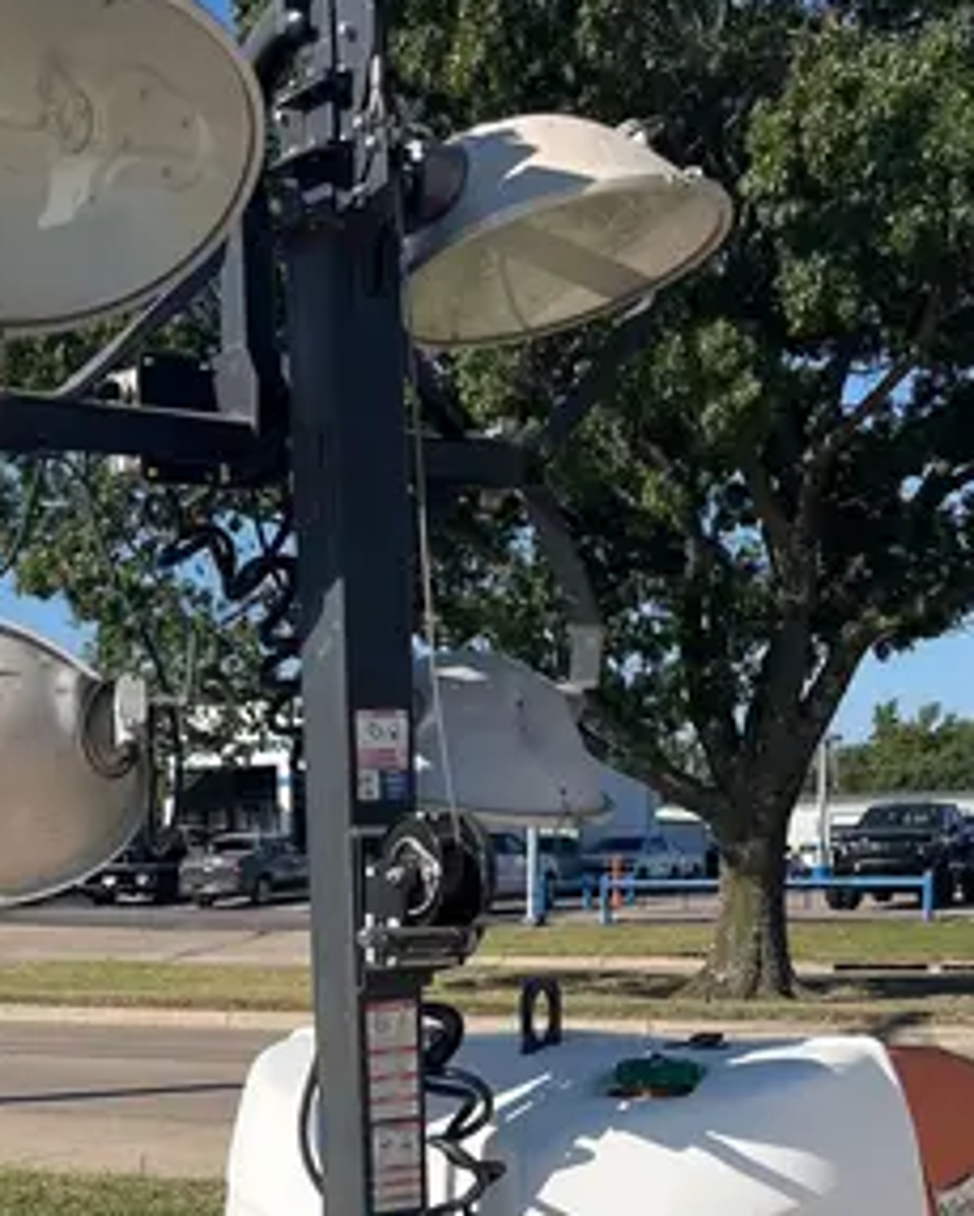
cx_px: 306
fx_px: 2341
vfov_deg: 27.3
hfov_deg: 23.4
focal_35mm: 65
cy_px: 1244
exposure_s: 1/4651
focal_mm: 5.1
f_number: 1.6
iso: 50
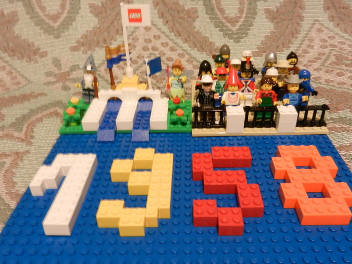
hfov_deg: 56.7
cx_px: 191
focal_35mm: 32
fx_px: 325
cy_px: 151
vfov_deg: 44.0
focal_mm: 4.5
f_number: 3.5
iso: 400
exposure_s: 1/6
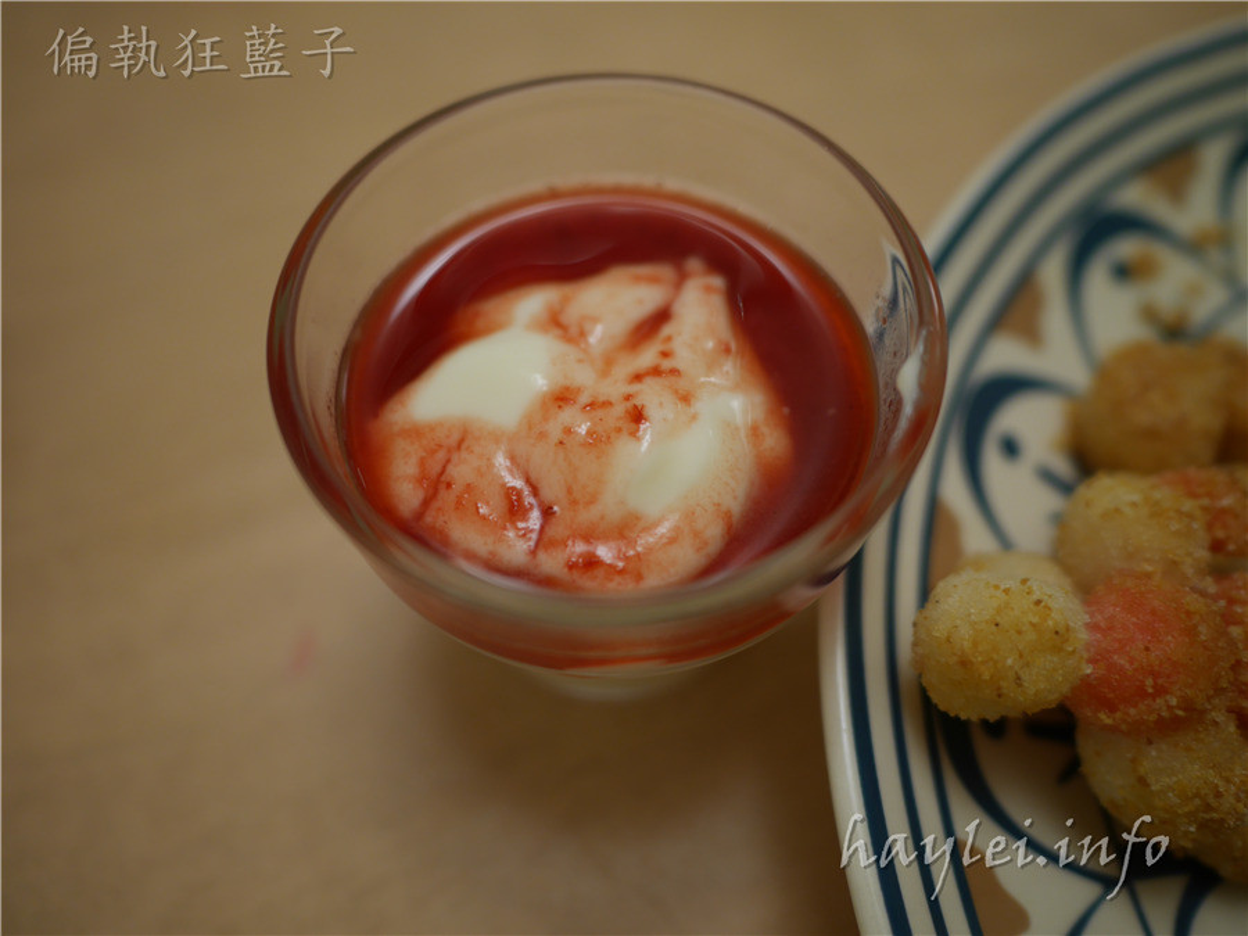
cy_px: 468
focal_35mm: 30
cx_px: 624
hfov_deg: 60.0
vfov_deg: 46.8
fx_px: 1082
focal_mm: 15
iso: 200
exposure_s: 1/80
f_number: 1.7
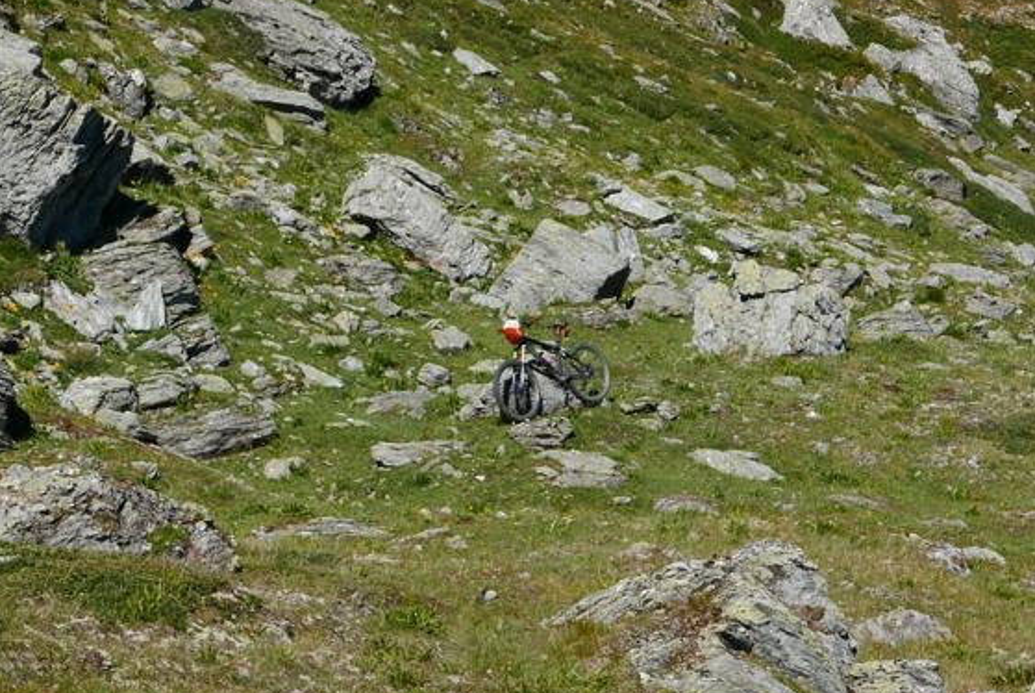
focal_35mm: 107
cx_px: 632
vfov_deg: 12.7
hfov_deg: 19.1
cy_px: -22
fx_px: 3079
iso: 200
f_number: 5.6
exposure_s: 1/1000
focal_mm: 22.7
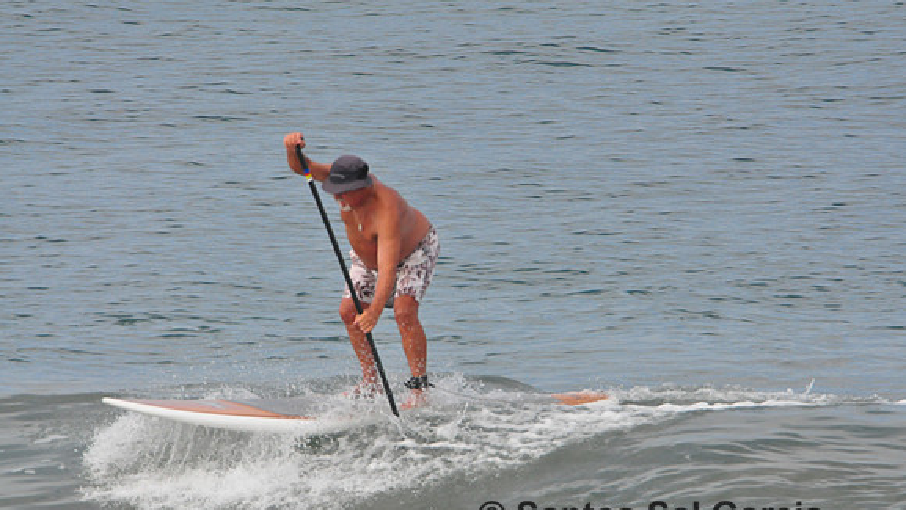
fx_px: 20835
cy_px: 301
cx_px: 454
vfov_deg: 1.4
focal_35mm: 867
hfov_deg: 2.5
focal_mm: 550
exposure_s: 1/2500
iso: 1250
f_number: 8
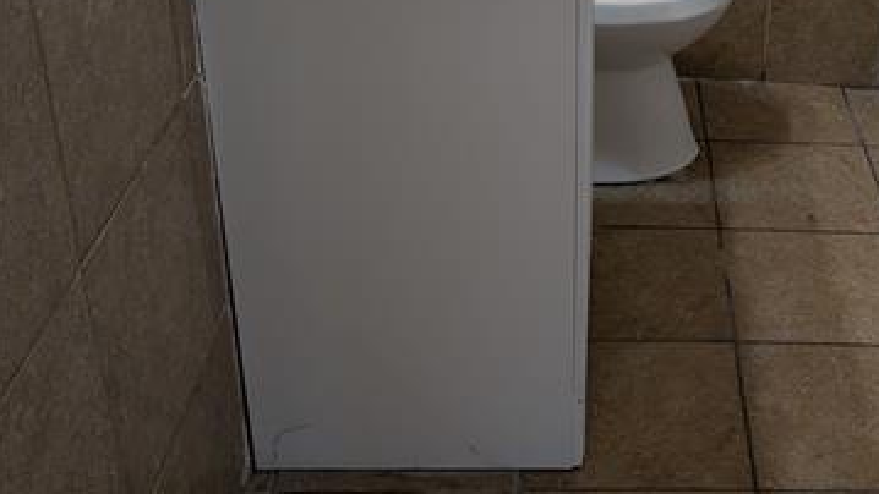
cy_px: 83
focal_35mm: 56
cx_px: 698
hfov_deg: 36.0
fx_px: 1305
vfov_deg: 21.1
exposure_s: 1/24
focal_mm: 6.9
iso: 30
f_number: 1.68
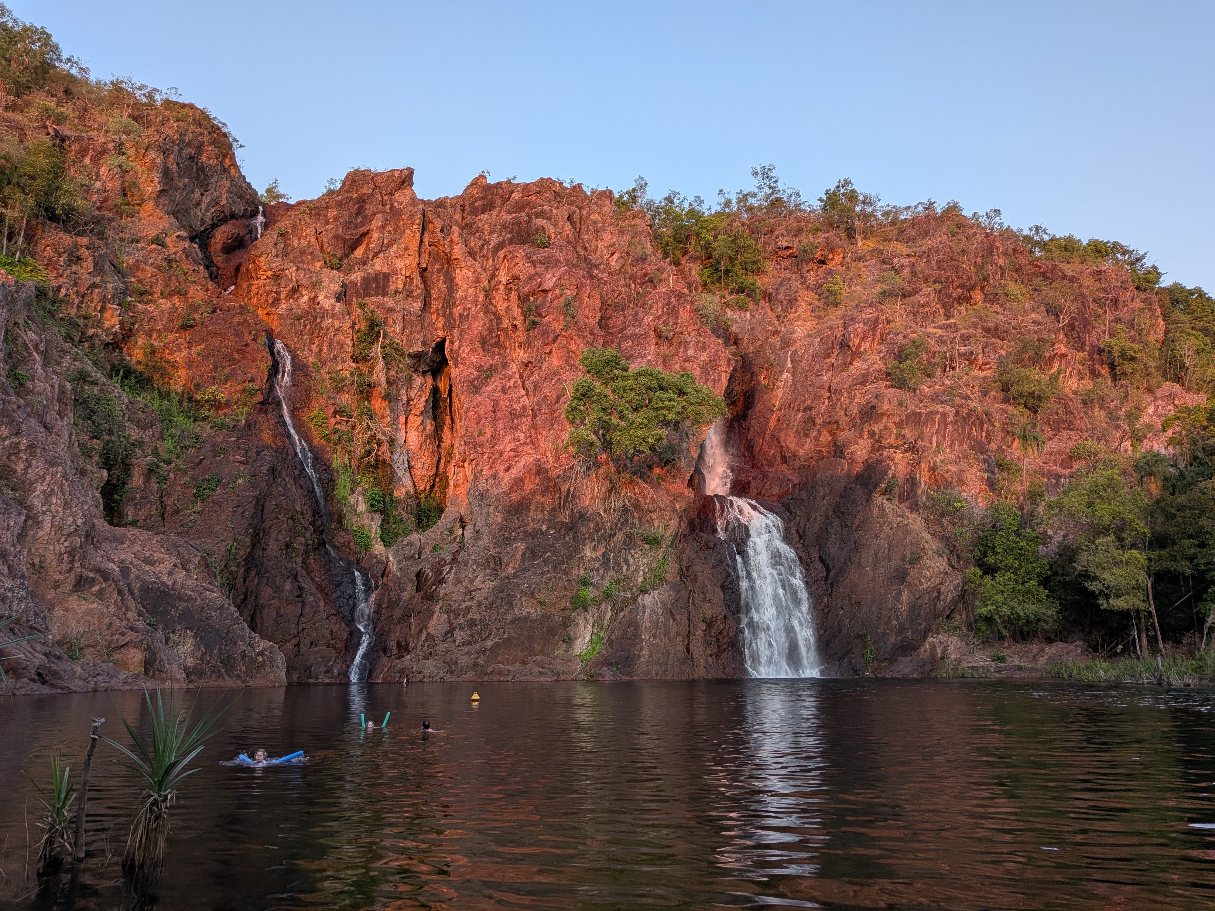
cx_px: 608
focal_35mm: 24
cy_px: 456
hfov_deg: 71.6
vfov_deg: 56.8
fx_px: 842
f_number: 1.7
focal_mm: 4.53
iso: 29
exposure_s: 1/104
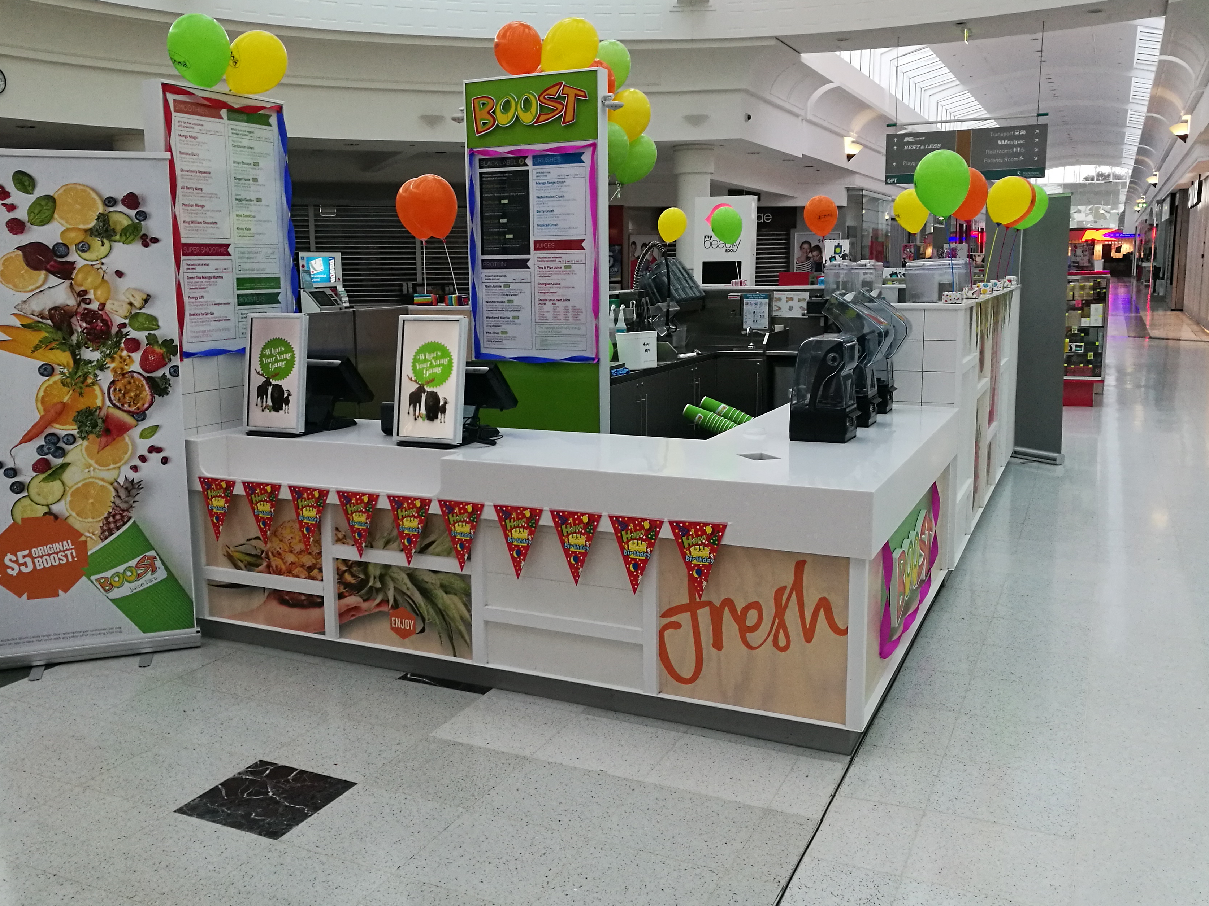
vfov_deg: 44.1
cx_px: 538
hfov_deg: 56.7
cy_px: 429
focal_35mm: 32
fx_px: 1118
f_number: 2.2
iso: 200
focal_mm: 4.5
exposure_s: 1/50
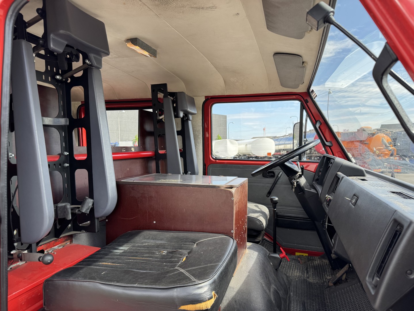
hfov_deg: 71.6
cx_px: 207
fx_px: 287
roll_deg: +1.1
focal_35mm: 24
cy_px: 156
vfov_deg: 56.8
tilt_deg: -2.0
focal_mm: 6.76
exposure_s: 1/685
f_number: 1.78
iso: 80
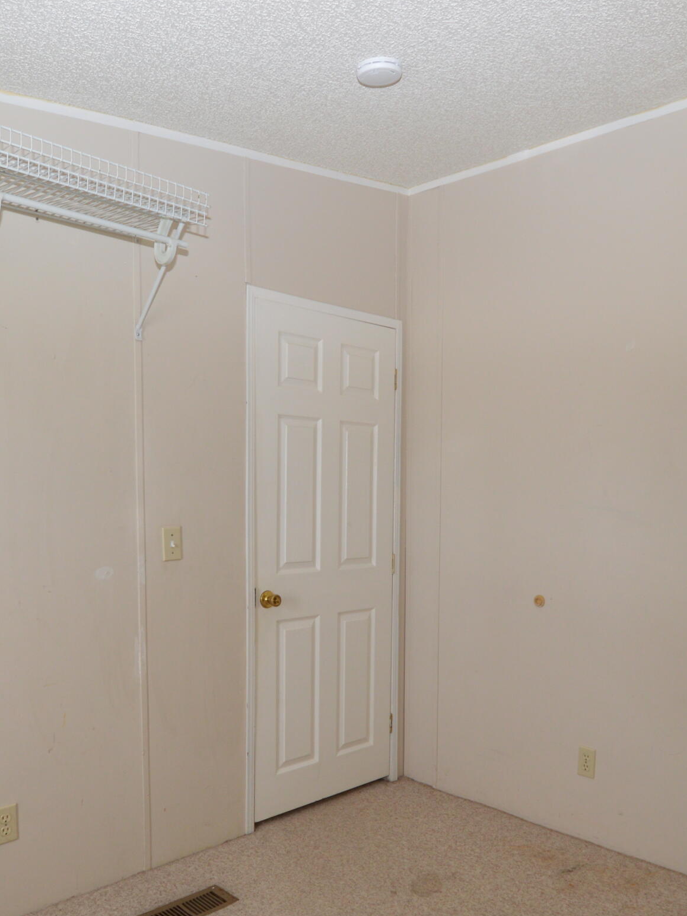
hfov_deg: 49.7
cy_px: 555
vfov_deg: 62.8
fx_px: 741
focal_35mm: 28
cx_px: 358
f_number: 5
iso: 400
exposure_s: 1/100
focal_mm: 10
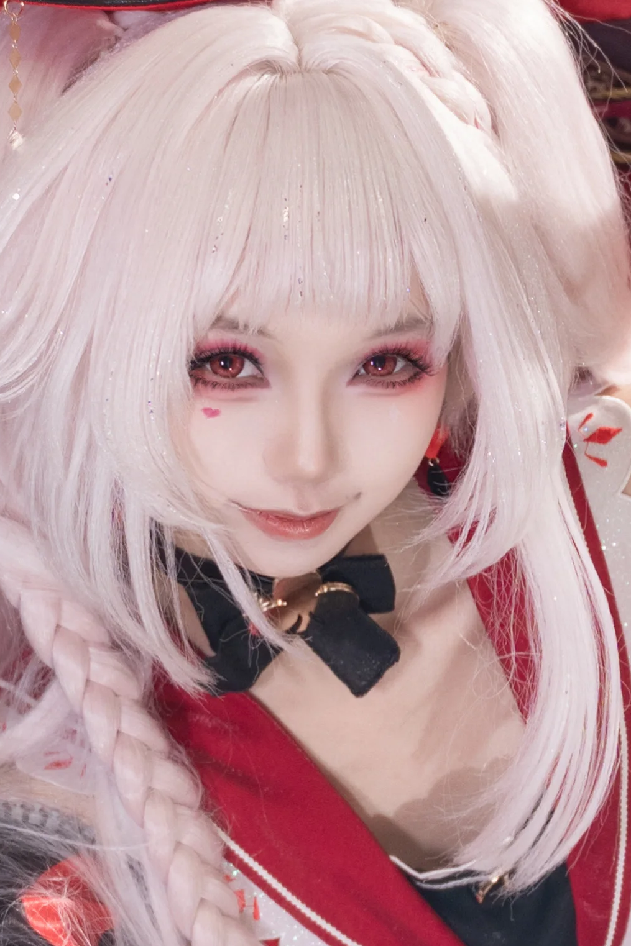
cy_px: 424
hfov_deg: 8.0
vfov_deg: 12.1
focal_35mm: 170
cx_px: 418
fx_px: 4482
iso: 640
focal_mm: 37.1
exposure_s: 1/160
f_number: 2.8
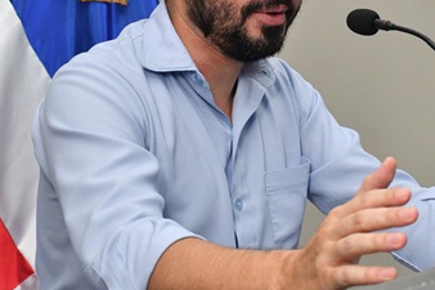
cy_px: 41
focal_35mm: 108
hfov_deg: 18.8
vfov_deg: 12.6
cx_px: 315
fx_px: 1304
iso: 1250
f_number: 6.3
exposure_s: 1/250
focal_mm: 38
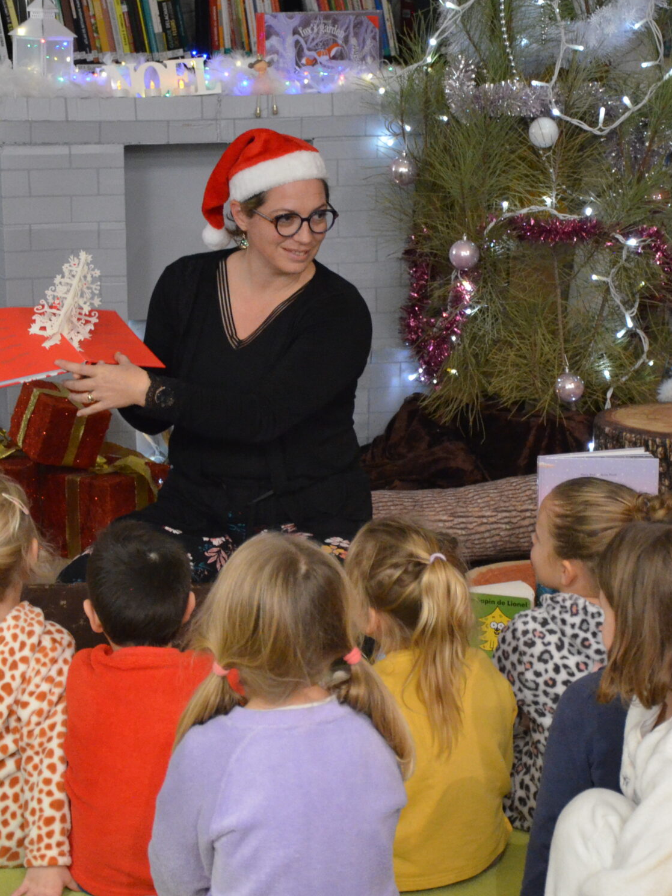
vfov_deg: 19.8
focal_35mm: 99
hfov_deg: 14.9
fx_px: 2562
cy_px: 501
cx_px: 404
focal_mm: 40
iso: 3200
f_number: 4.5
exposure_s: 1/30
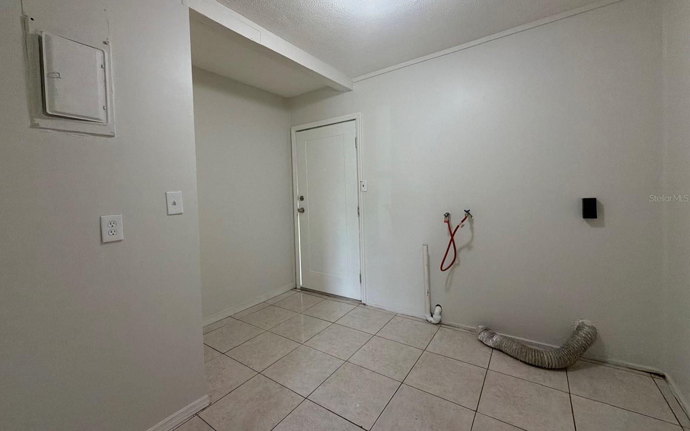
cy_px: 198
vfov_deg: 74.6
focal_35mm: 15
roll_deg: +1.6
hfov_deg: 101.5
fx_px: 282
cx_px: 342
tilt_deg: -1.1
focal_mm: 2.22
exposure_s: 1/60
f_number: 2.2
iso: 160
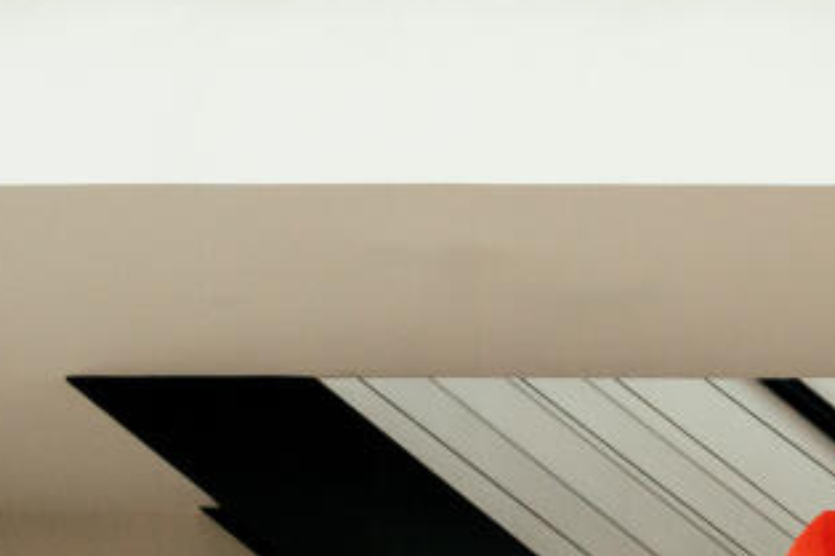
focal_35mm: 171
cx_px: 822
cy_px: 914
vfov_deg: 7.8
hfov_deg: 11.9
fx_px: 3964
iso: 3200
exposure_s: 1/400
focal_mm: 45
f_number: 2.8
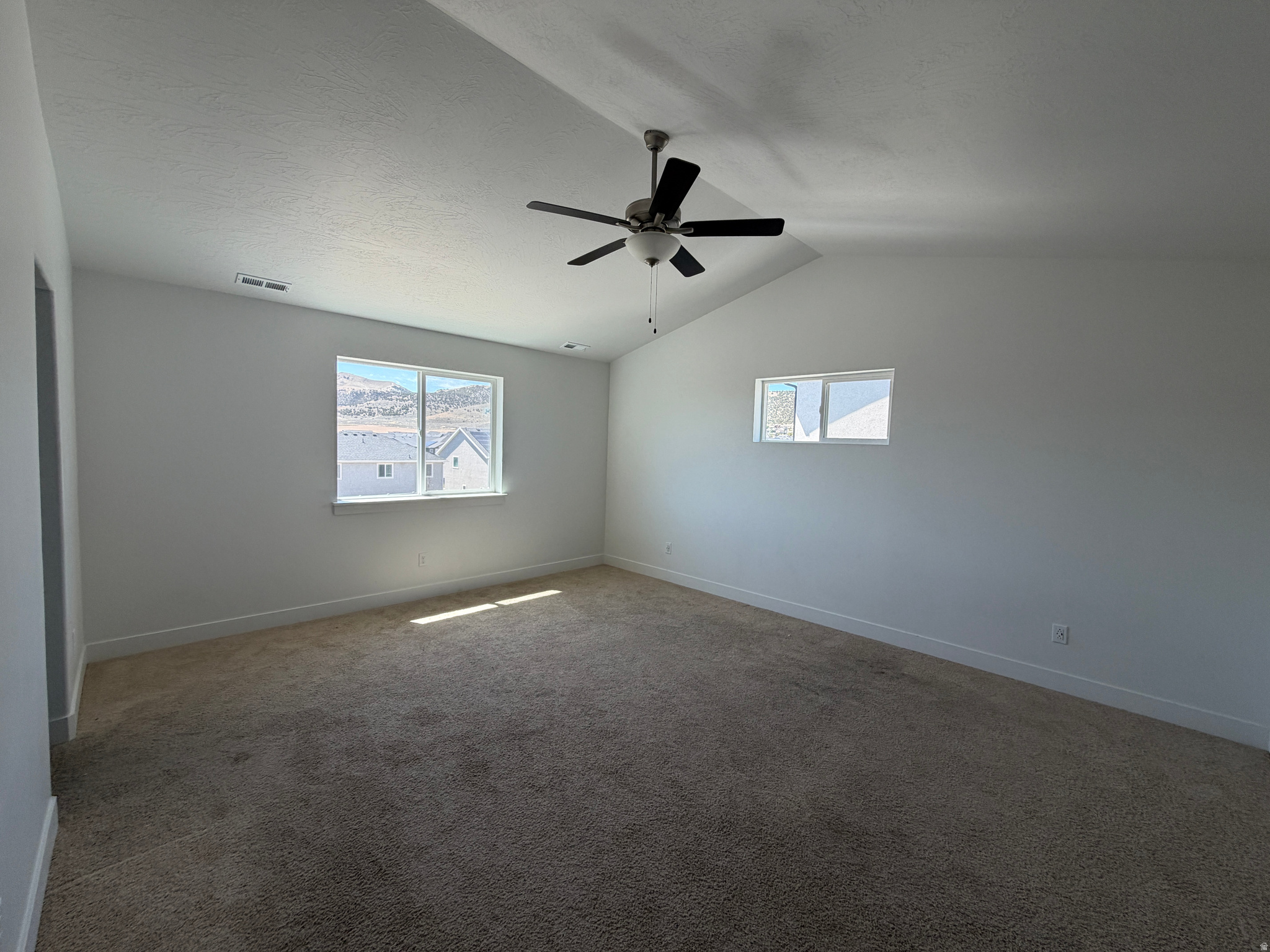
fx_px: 514
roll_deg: -0.6
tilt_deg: -3.4
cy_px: 476
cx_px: 635
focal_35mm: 14
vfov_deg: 85.7
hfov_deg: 102.1
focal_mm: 2.22
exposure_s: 1/121
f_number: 2.2
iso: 50
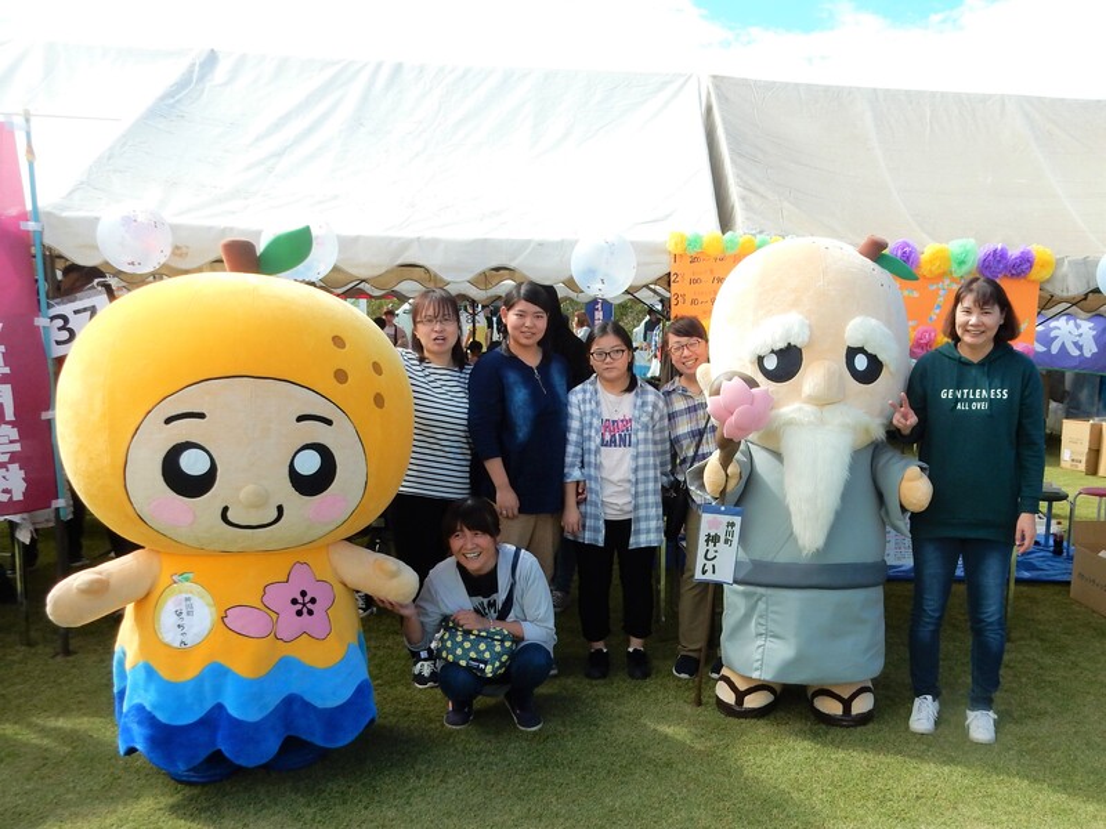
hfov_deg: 69.4
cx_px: 553
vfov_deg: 54.9
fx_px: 799
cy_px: 414
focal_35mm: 25
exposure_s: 1/800
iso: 125
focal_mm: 4.5
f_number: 3.7
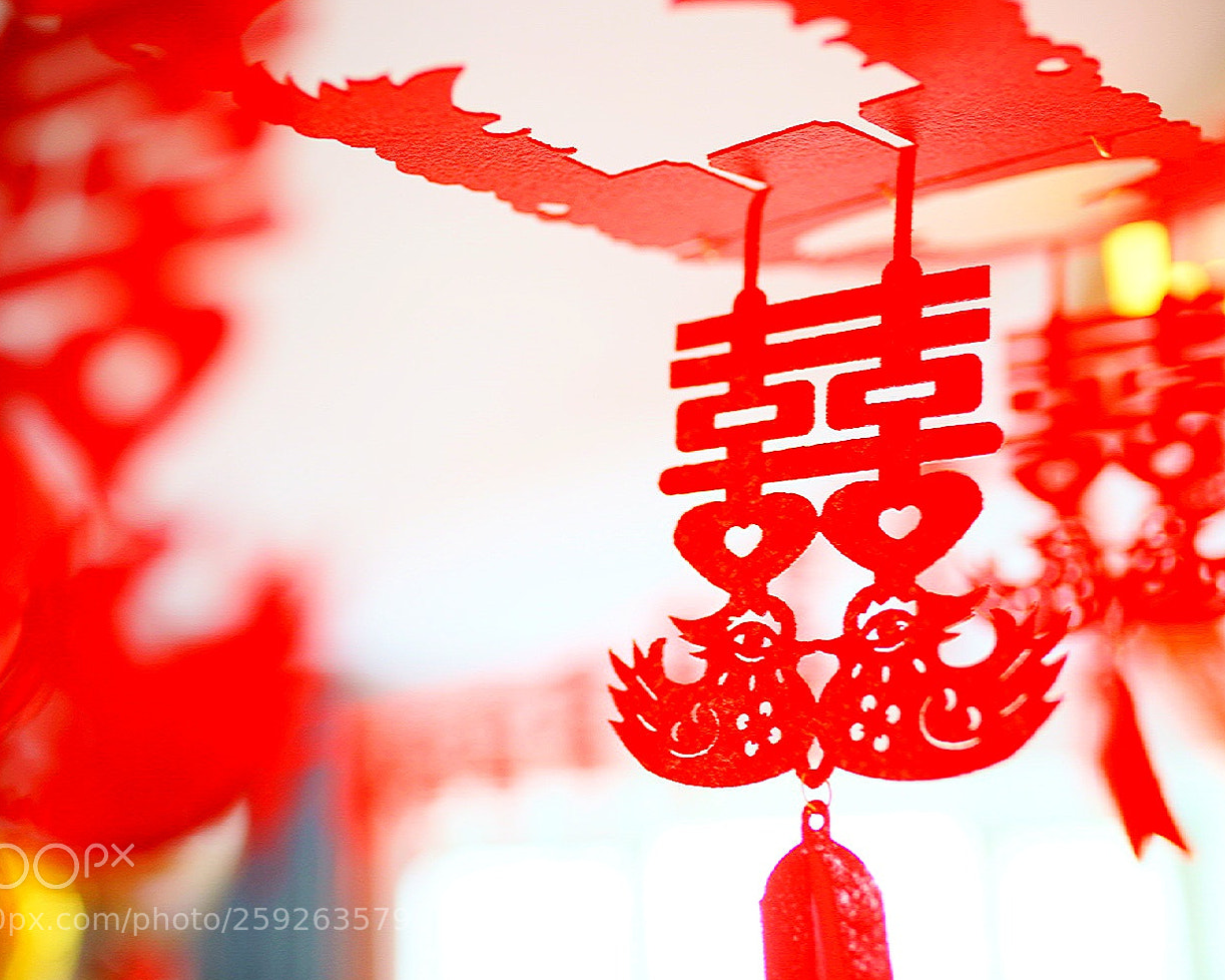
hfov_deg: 42.8
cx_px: 687
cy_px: 462
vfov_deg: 34.9
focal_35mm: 43
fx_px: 1559
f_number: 2
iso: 500
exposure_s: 1/60
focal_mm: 35
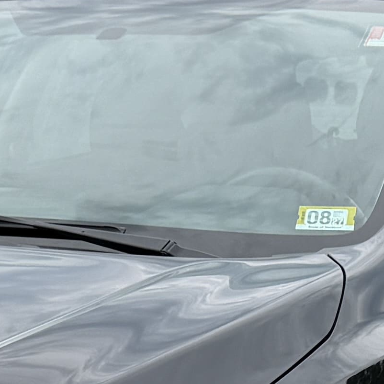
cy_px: 594
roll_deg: -1.0
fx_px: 1895
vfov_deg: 11.1
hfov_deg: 11.5
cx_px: 62
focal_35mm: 151
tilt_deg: -12.7
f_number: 1.78
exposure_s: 1/1337
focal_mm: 6.76
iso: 80
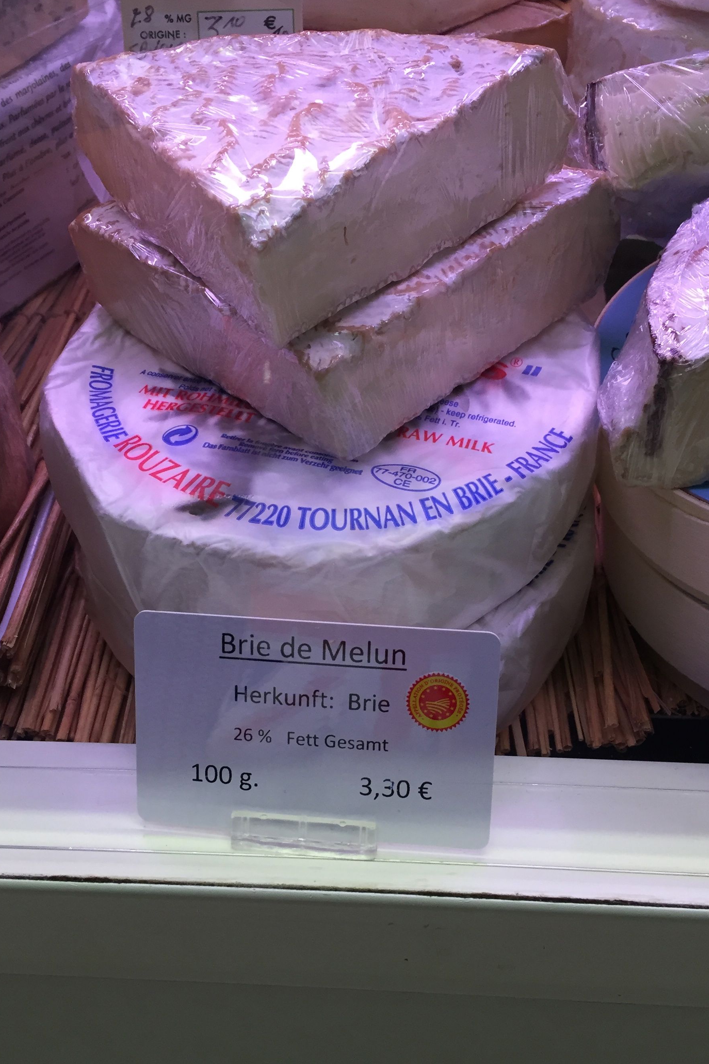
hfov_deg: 35.9
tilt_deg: -42.1
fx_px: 1093
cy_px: 540
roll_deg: +3.2
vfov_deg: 51.9
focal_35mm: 37
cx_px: 331
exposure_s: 1/33
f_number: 2.2
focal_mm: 4.15
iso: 50
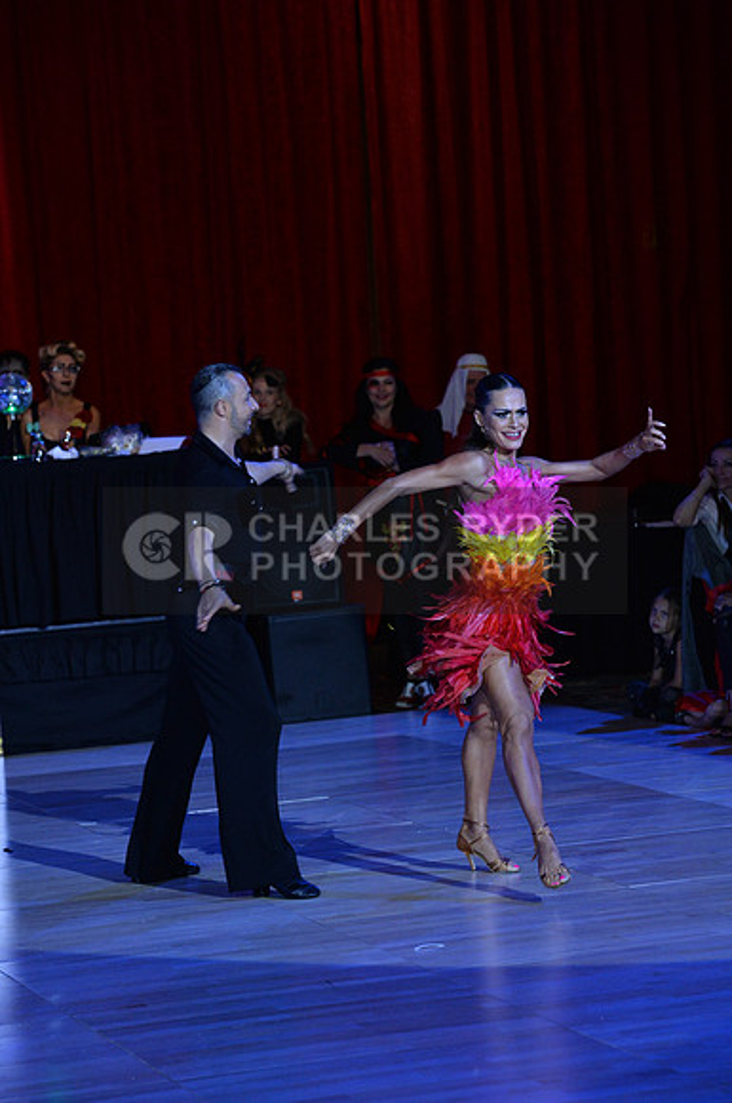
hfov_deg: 11.8
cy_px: 552
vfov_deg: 17.7
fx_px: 3548
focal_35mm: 116
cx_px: 366
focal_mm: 116
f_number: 5
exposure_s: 1/250
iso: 2000
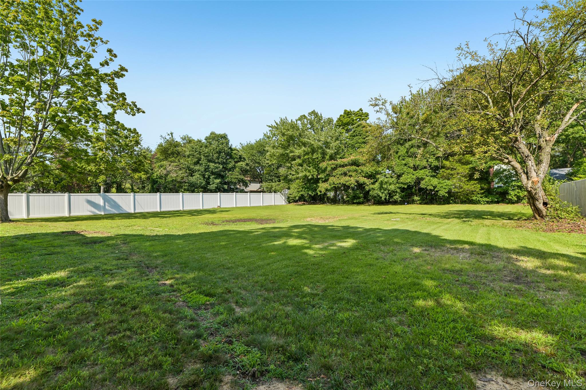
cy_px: 195
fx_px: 277
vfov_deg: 70.4
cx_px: 293
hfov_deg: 93.3
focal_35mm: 17
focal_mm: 17
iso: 250
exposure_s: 1/400
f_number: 9
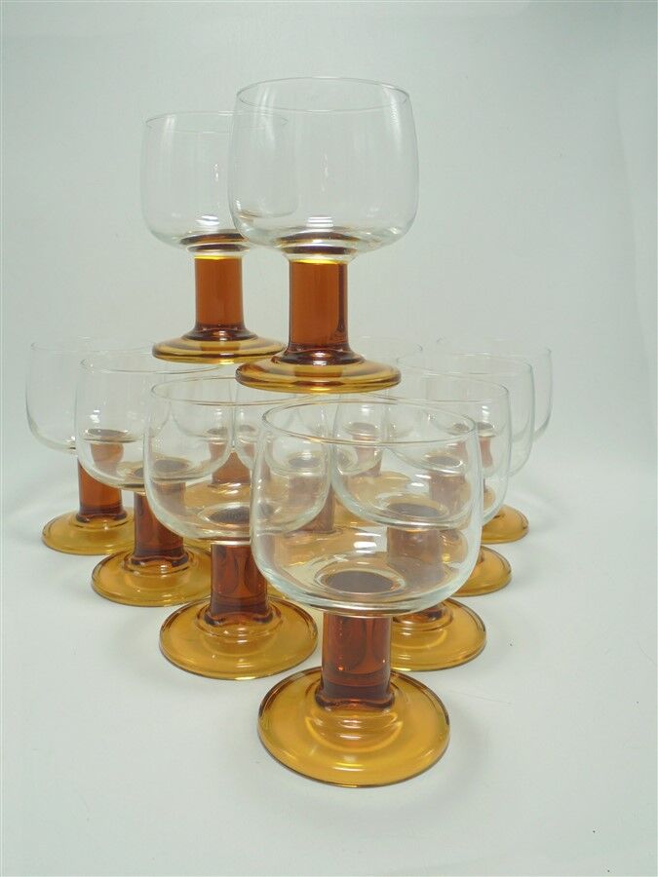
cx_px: 329
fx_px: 735
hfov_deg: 48.2
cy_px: 438
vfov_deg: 61.7
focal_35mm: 29
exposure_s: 1/100
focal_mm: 5.3
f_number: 3.7
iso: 100
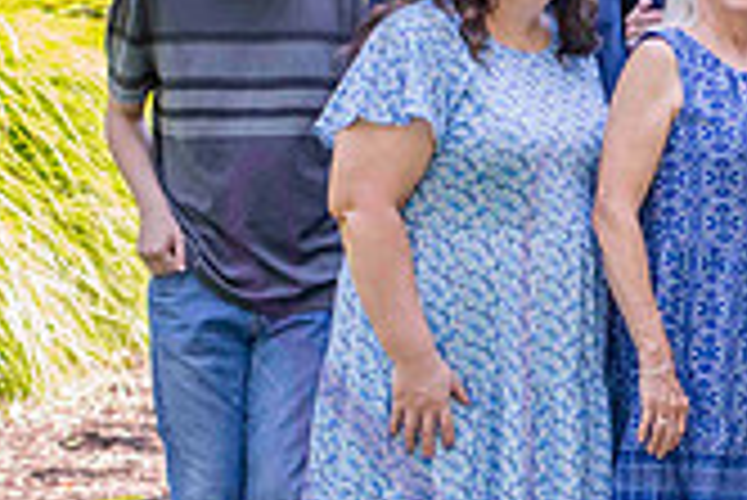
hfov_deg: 11.4
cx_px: 981
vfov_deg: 7.9
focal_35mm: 175
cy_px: 214
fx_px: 3634
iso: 400
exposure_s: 1/320
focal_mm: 50
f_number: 3.2
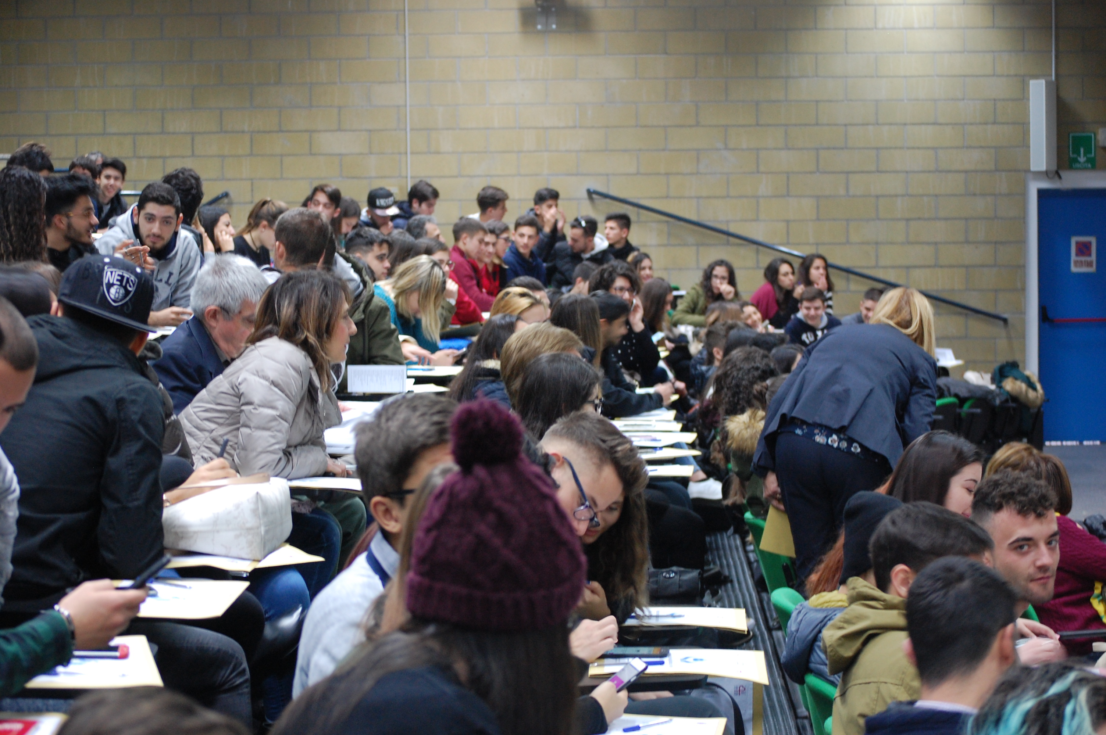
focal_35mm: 82
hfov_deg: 24.6
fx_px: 2532
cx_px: 553
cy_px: 368
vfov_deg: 16.5
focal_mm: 55
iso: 800
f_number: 4
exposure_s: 1/13
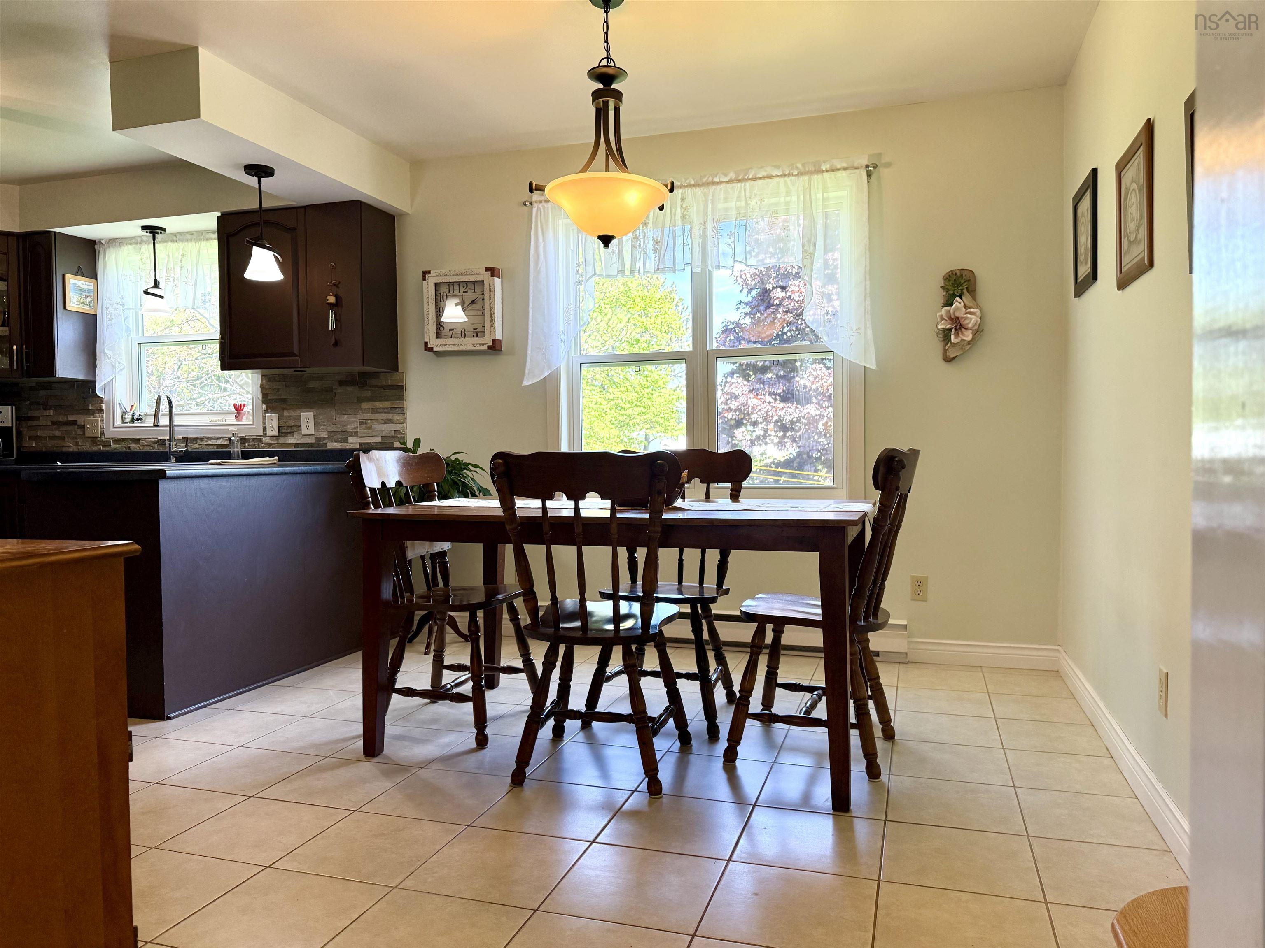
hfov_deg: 71.6
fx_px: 877
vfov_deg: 56.8
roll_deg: +0.7
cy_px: 474
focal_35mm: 24
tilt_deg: -1.8
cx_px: 632
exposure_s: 1/191
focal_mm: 6.76
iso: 200
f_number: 1.78
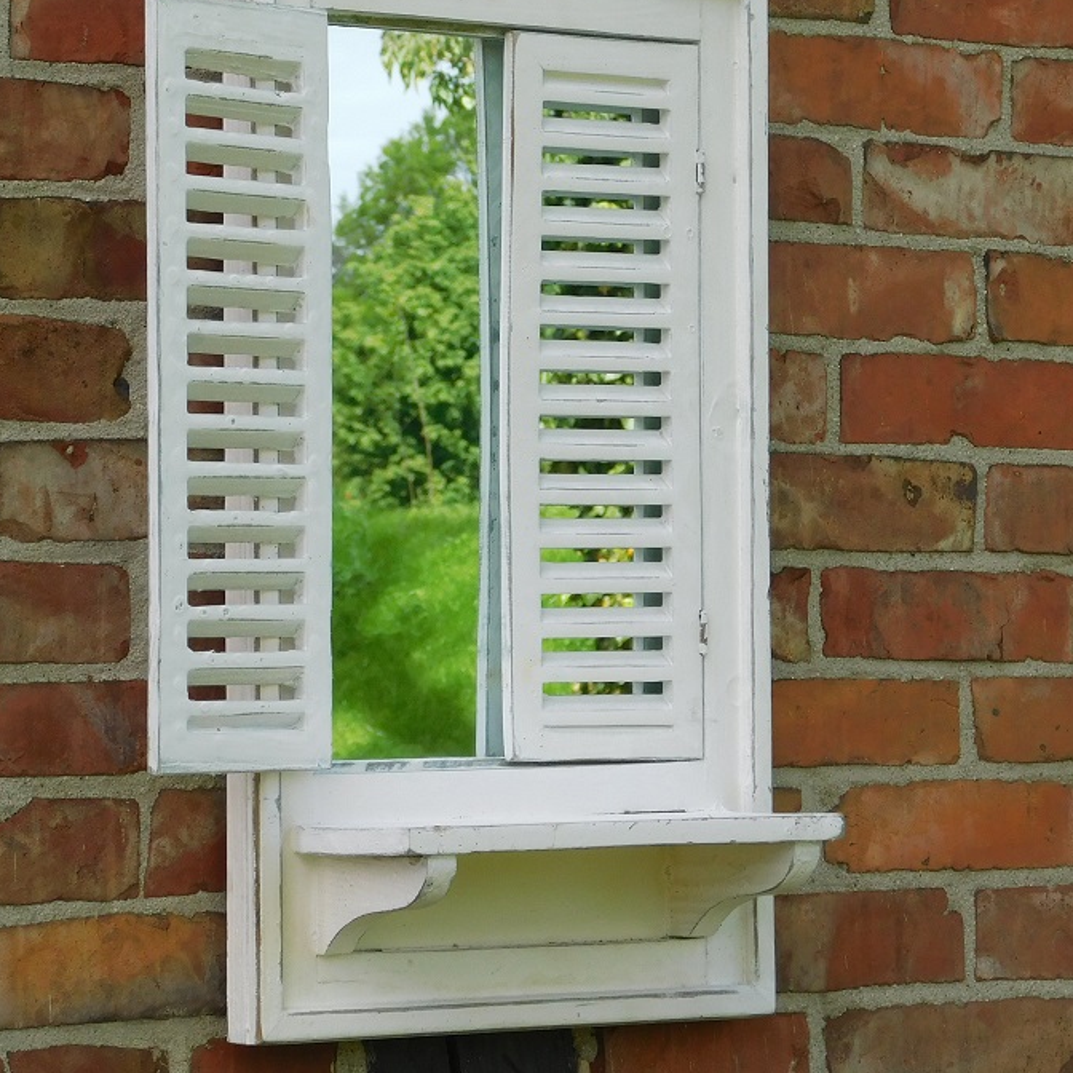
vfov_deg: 11.6
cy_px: 438
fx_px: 5260
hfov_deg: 11.6
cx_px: 418
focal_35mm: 150
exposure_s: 1/400
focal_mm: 17.6
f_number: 4.6
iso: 125
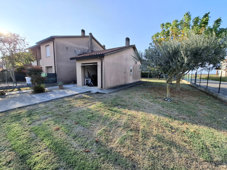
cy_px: 85
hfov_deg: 106.2
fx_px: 85
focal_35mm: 13
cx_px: 114
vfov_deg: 89.9
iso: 40
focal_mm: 1.74
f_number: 2.2
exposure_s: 1/667
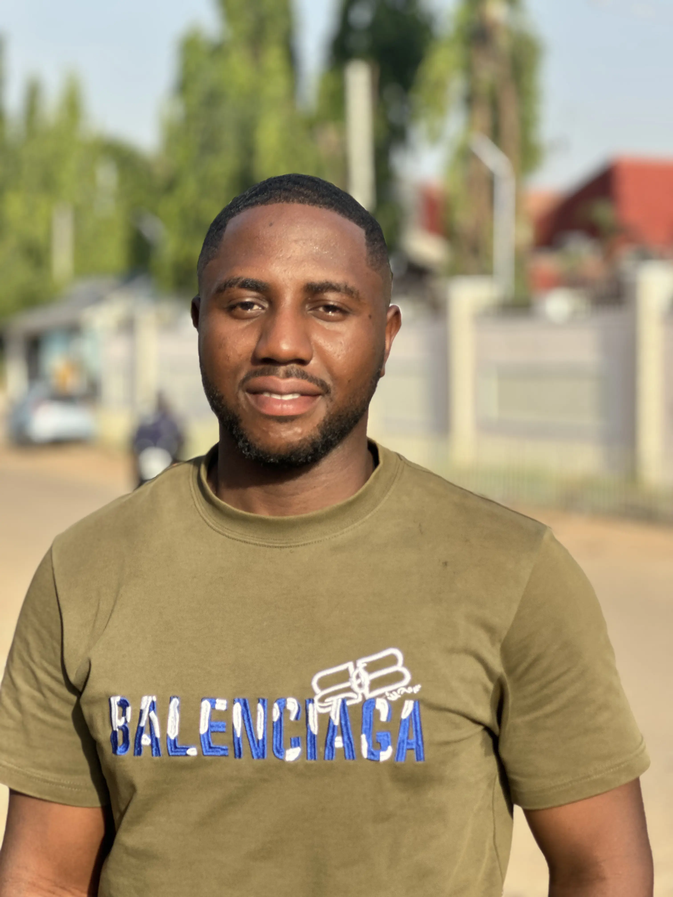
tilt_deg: -1.1
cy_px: 448
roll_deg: -0.3
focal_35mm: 77
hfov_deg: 19.1
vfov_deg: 25.3
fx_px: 1996
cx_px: 336
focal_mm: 9
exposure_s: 1/283
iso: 32
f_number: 2.8
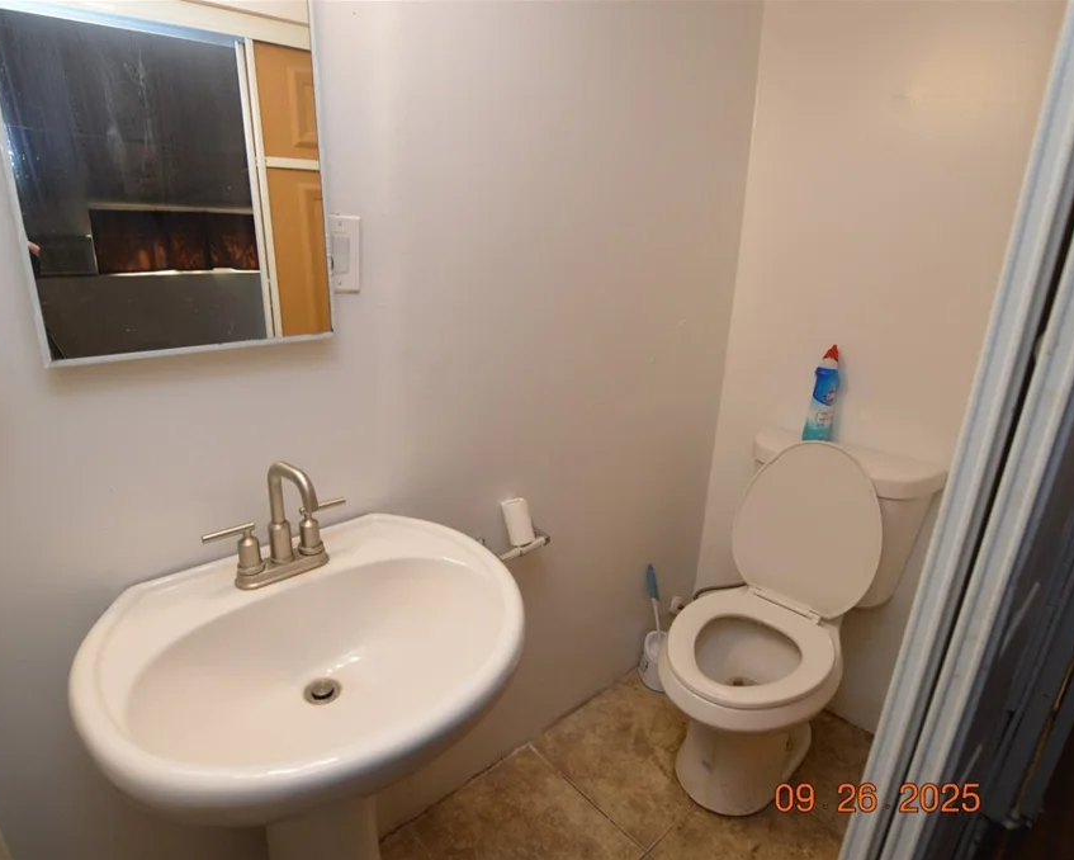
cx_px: 453
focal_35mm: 17
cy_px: 430
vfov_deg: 77.0
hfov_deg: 88.9
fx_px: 540
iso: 400
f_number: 5
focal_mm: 10
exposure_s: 1/100
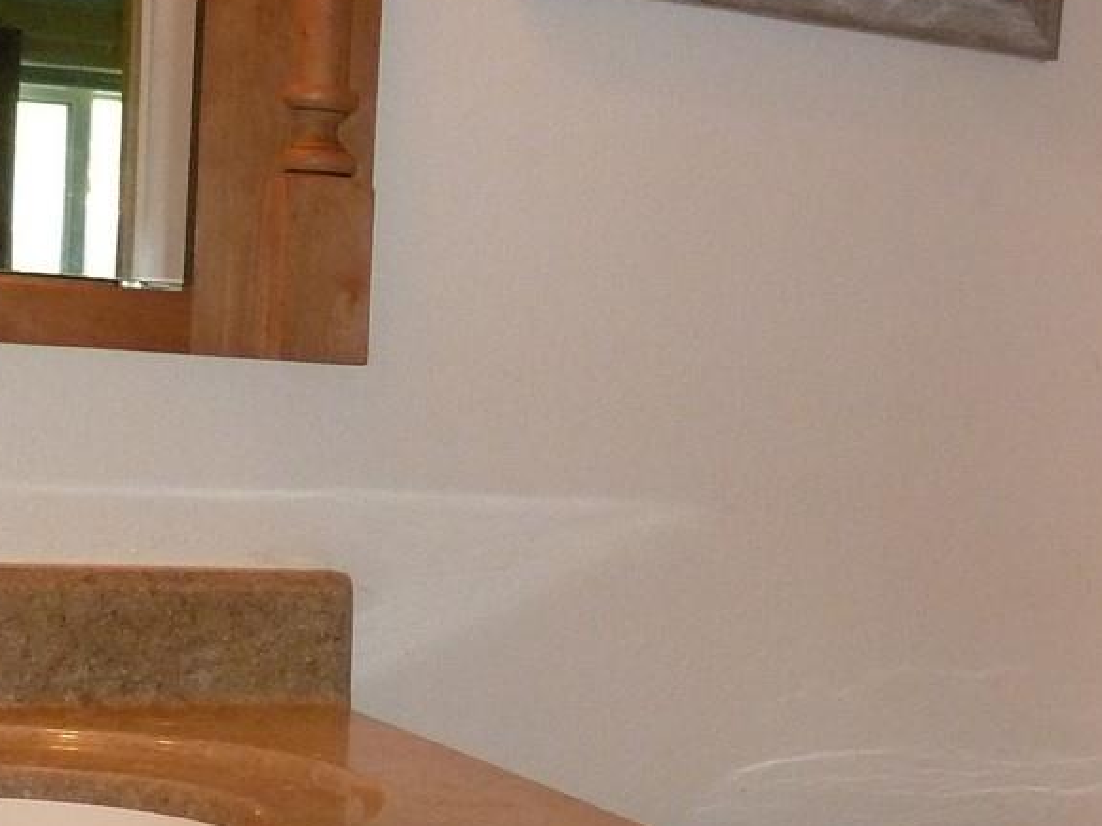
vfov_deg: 21.1
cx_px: 610
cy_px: 655
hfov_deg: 28.1
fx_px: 2197
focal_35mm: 69
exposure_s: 1/60
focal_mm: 4.1
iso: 320
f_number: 3.3
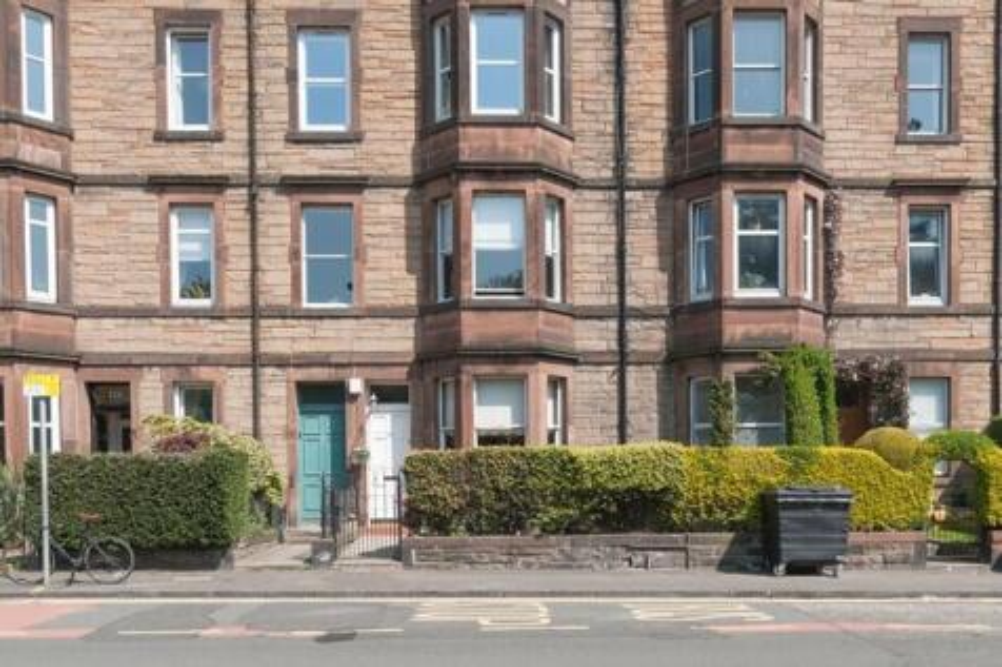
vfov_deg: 39.9
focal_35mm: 33
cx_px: 501
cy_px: 334
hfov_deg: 57.2
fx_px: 918
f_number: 11
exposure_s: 1/200
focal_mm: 22
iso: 200
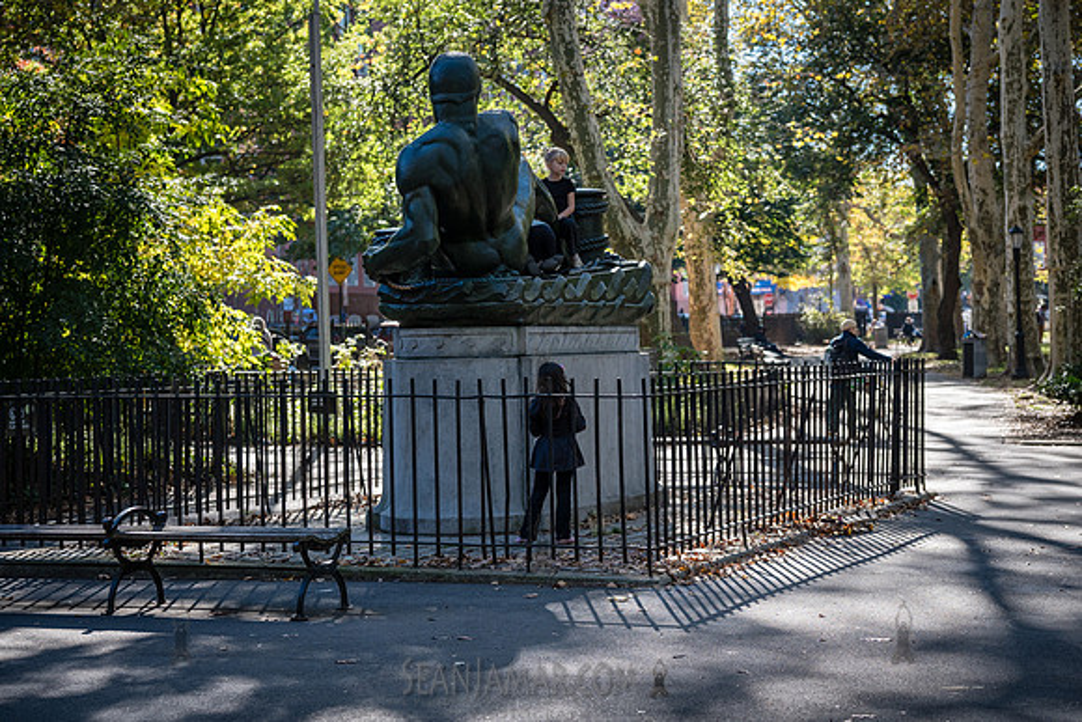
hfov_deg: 29.1
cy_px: 400
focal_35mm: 69
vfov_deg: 19.6
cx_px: 569
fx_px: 2087
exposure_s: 1/1000
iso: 500
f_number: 3.5
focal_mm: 62
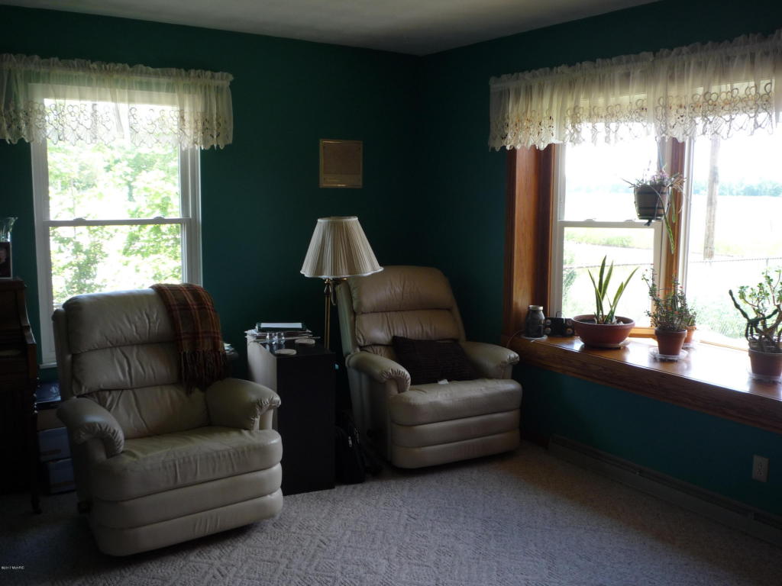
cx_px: 391
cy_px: 293
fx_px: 723
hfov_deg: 56.8
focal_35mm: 32
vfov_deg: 44.2
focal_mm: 5.2
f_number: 3.3
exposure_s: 1/40
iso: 100
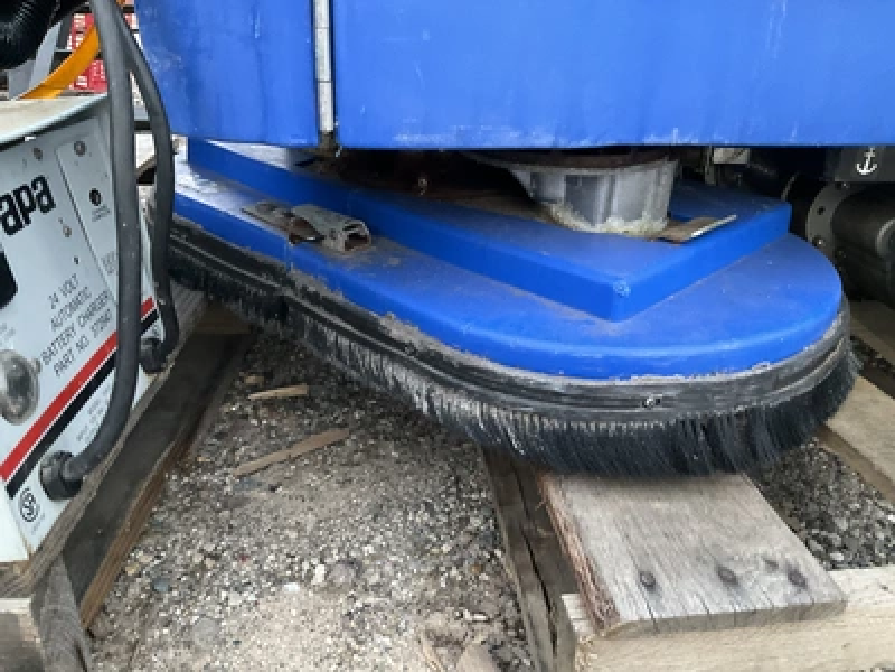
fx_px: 750
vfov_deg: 48.2
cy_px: 336
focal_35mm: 29
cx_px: 448
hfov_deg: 61.7
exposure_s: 1/33
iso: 320
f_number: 1.8
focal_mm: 3
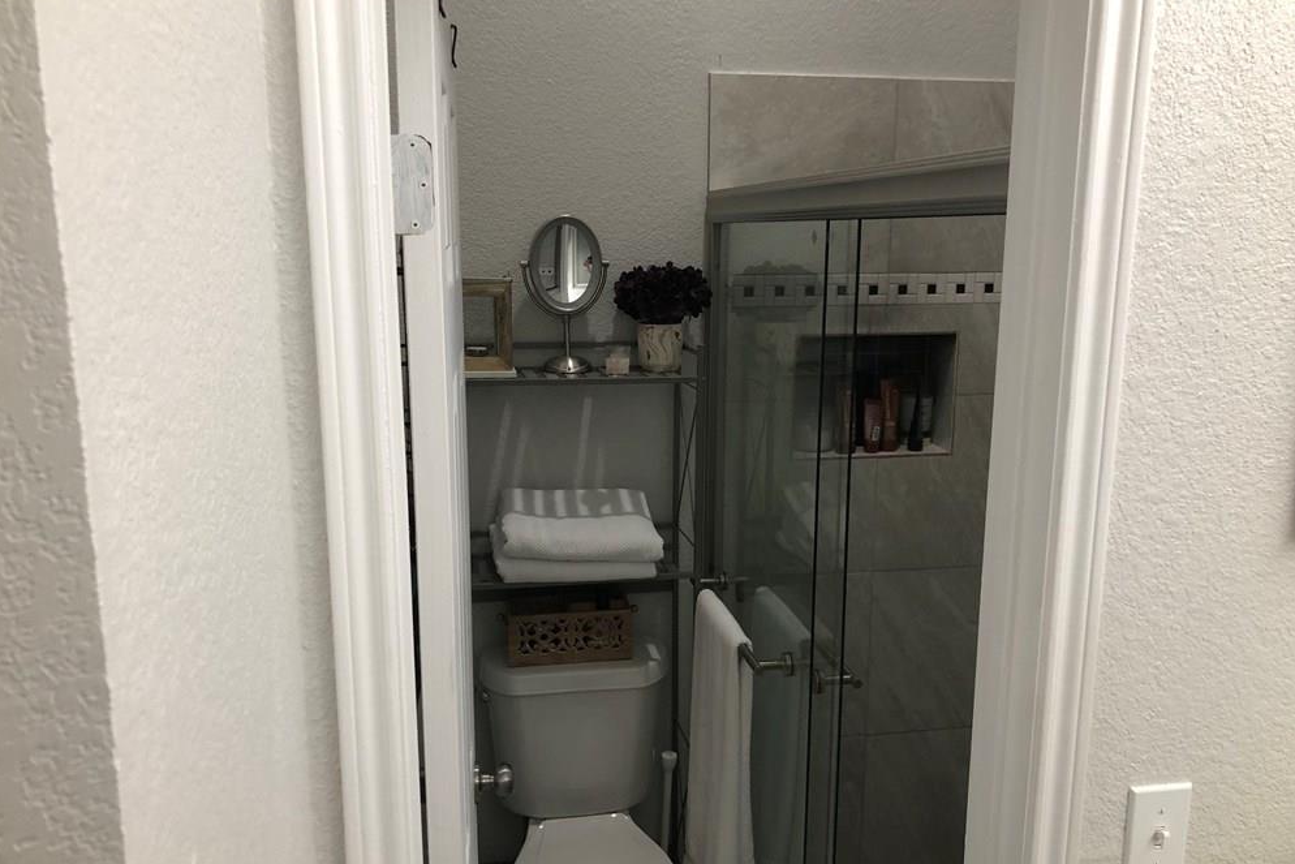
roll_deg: +0.0
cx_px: 640
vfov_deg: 43.6
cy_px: 469
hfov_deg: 61.9
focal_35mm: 30
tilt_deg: -11.3
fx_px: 1079
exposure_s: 1/30
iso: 40
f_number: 1.8
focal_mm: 4
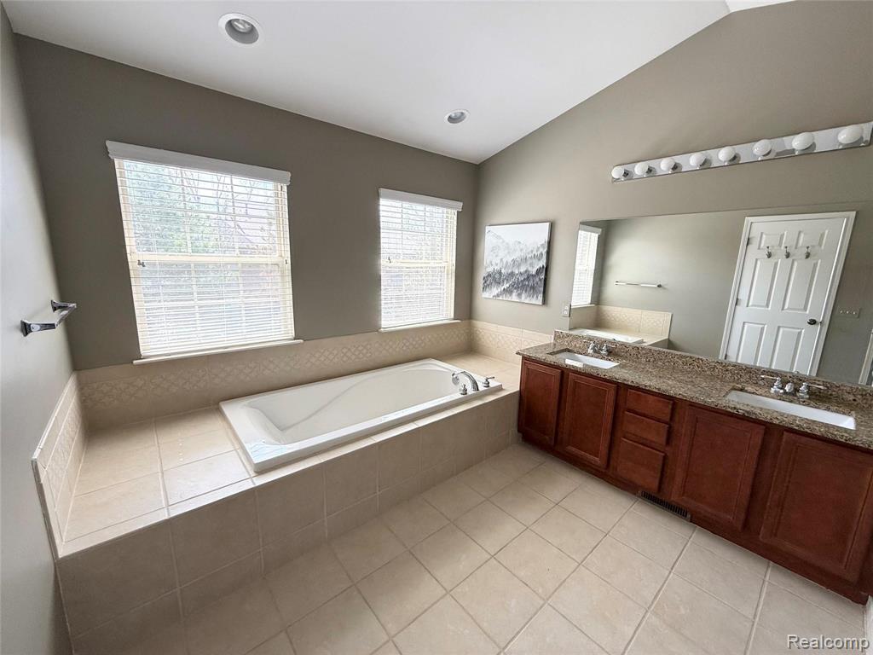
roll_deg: -1.0
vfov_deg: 85.7
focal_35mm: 14
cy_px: 328
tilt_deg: -10.3
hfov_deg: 102.1
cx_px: 436
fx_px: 353
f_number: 2.2
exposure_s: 1/214
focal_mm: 2.22
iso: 64
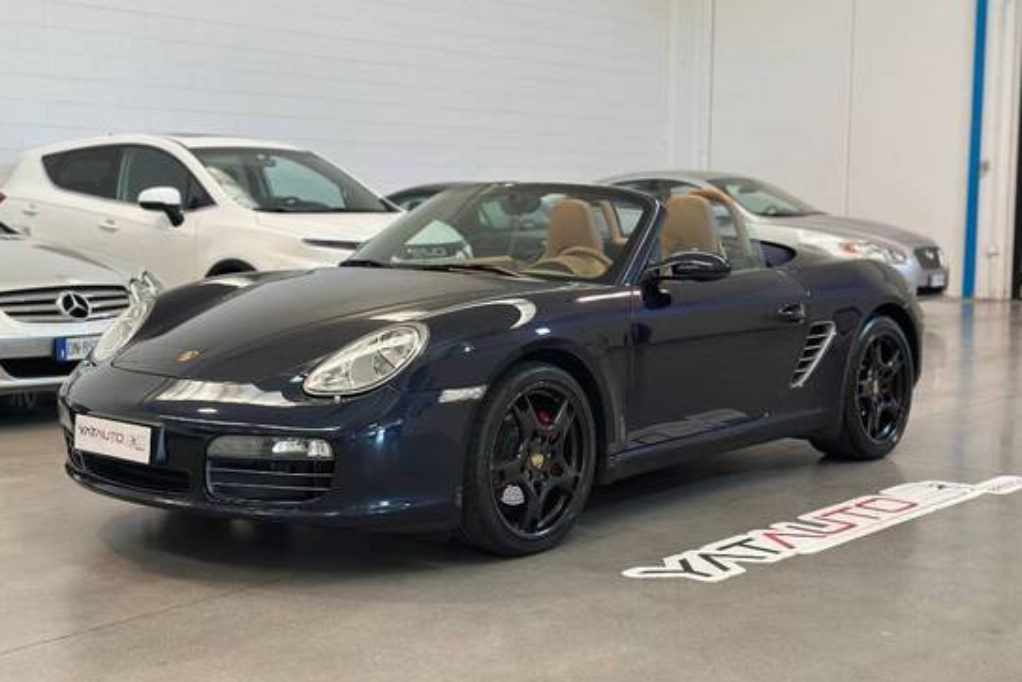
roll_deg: -0.9
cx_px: 497
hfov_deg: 38.2
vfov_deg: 26.0
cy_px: 324
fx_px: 1477
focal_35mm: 52
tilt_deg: -5.5
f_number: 1.78
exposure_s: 1/100
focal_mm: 6.86
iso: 125
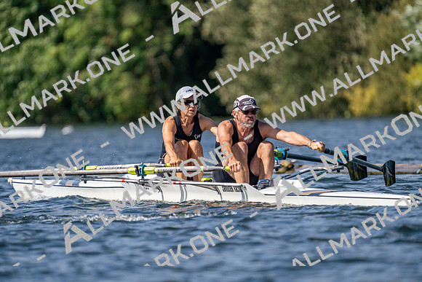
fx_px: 7035
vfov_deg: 2.3
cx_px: 211
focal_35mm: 600
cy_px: 141
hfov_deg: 3.4
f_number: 6.3
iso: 320
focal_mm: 600
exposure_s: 1/2000
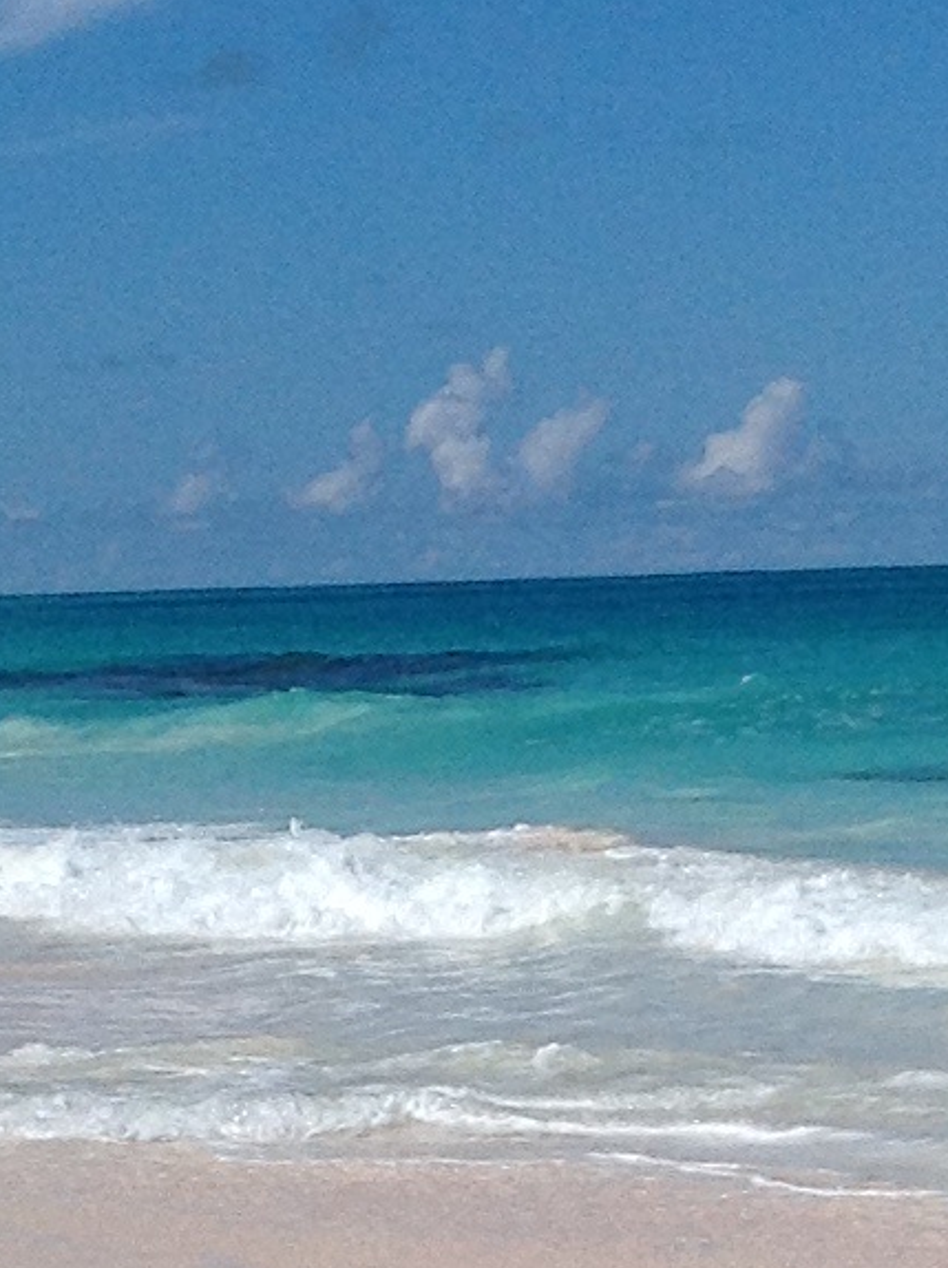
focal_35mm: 158
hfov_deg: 9.3
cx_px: 879
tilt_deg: -8.7
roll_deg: +2.3
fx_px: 5782
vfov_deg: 12.2
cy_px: 1577
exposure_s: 1/6061
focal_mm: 4.28
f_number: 2.4
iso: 64
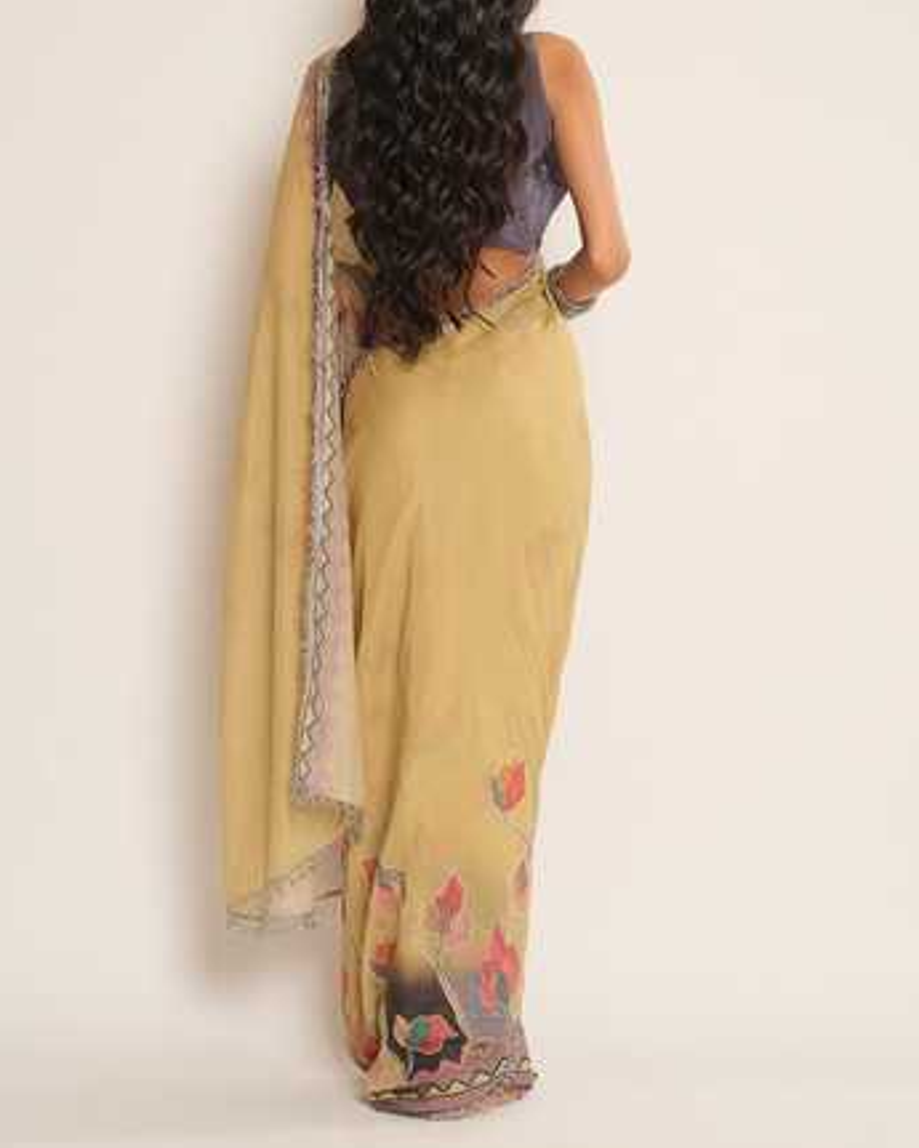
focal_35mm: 64
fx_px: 2175
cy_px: 478
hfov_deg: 23.9
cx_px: 458
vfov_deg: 29.5
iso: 640
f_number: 9
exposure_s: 1/160
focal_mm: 37.6
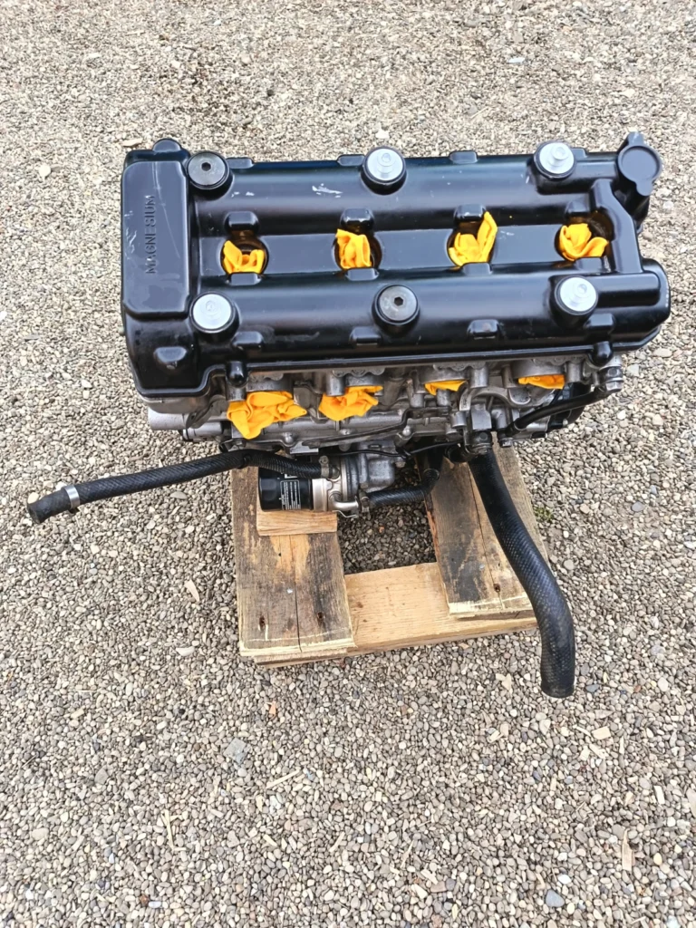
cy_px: 464
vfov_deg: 71.6
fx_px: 643
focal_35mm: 24
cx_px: 348
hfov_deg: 56.8
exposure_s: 1/100
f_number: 1.75
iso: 200
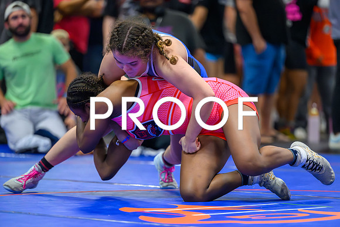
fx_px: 2030
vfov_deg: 6.4
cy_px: 112
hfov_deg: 9.6
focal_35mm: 215
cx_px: 191
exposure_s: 1/640
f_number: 2.8
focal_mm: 185
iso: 9000
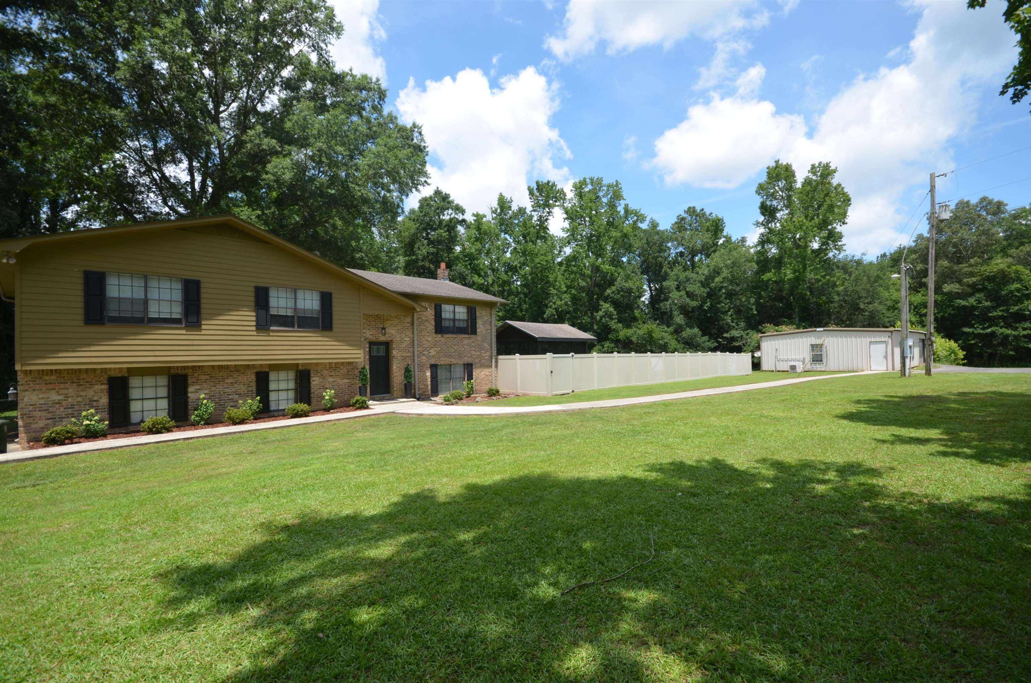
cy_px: 342
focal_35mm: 15
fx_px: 429
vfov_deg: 77.1
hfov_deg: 100.5
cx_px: 516
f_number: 8
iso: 125
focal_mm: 10
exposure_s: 1/250
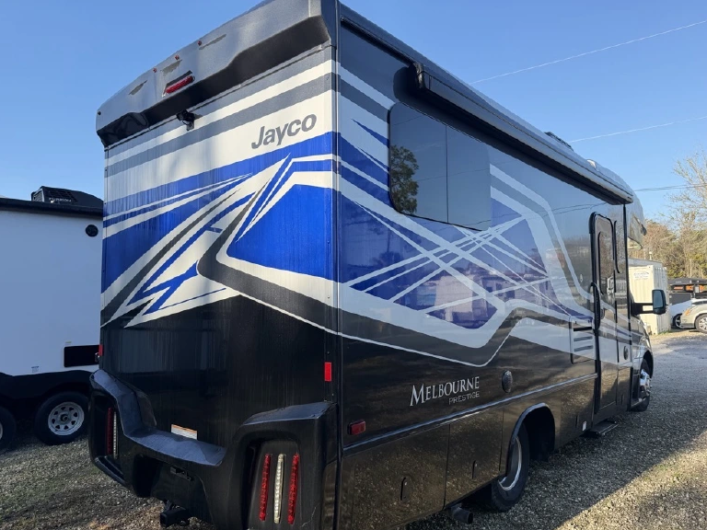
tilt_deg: +3.0
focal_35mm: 25
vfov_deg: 54.9
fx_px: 511
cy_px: 275
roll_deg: +2.4
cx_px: 365
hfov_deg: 69.4
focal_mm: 6.76
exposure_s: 1/1585
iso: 80
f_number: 1.78
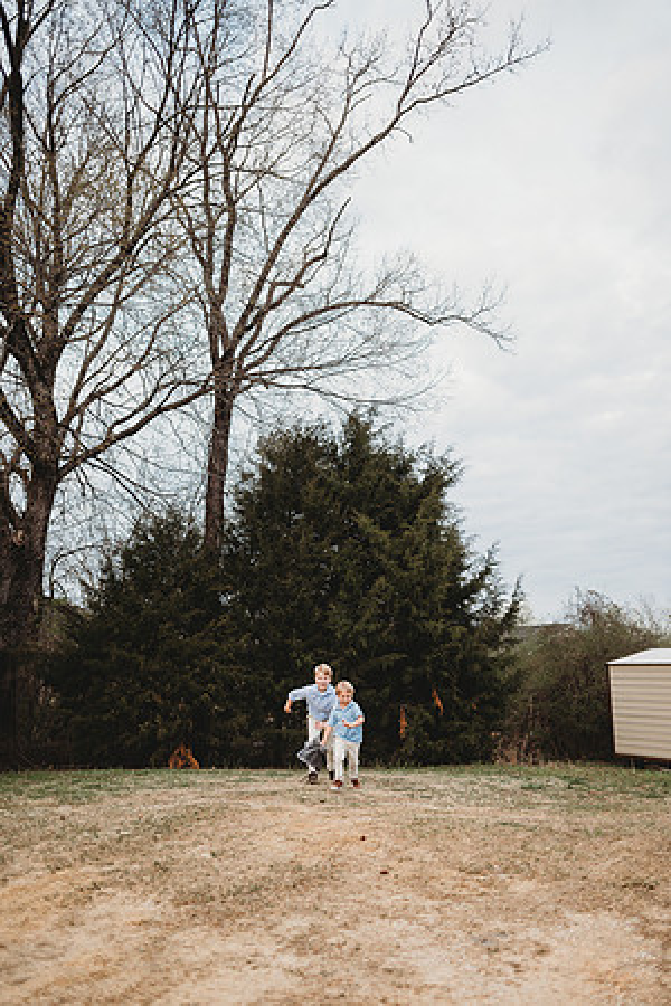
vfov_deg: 73.7
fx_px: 671
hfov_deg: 53.1
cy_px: 503
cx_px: 336
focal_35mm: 24
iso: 320
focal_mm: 24
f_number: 2.5
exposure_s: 1/250
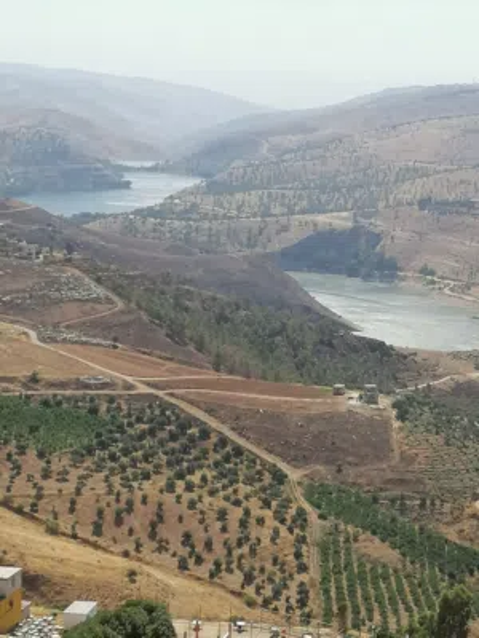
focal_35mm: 96
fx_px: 1771
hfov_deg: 15.4
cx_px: 240
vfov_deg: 20.4
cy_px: 319
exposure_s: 1/1770
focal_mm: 5.3
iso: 50
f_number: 1.8
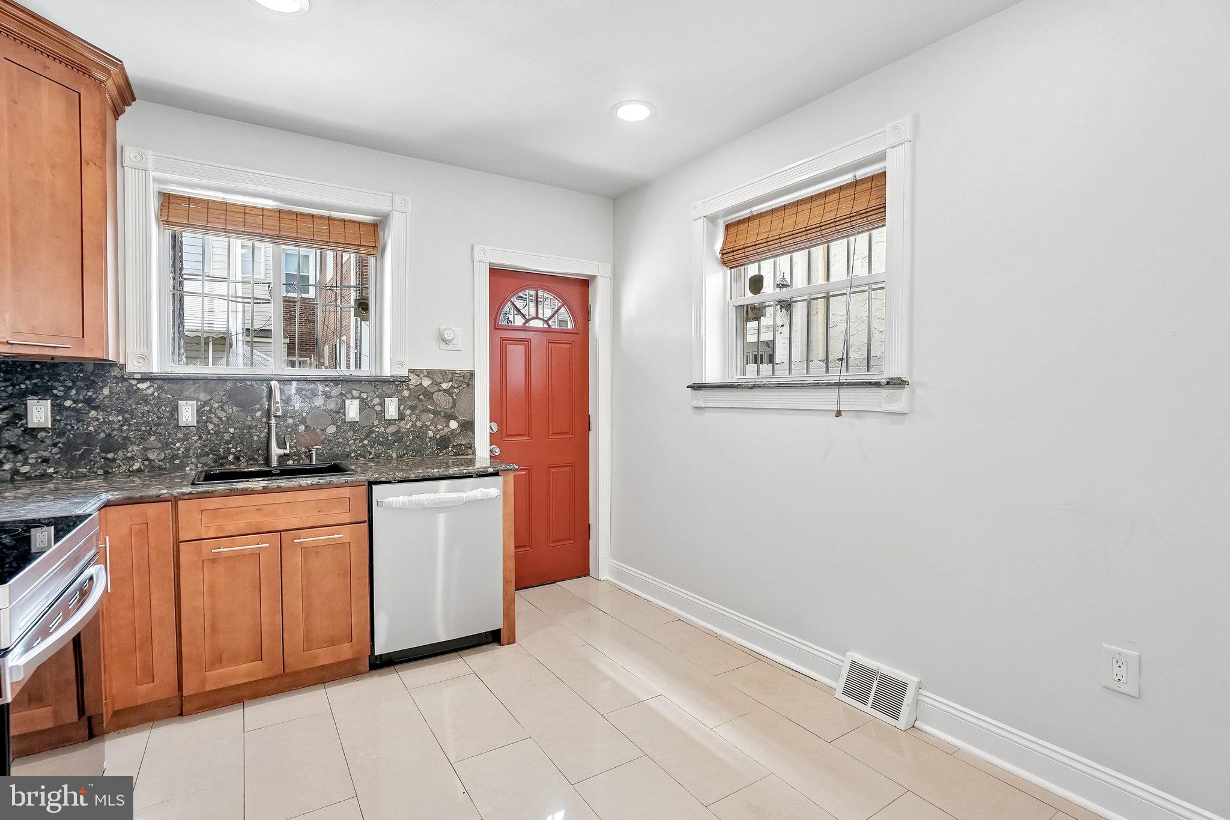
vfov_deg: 73.7
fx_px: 547
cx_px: 615
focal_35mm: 16
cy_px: 410
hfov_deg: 96.7
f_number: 8
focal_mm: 16
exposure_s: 1/20
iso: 400
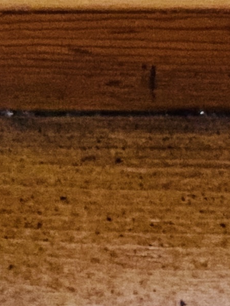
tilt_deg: -47.1
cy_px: -403
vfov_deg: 10.8
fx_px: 1400
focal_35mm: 158
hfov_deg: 9.4
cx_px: 87
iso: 500
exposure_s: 1/14
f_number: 1.8
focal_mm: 4.25
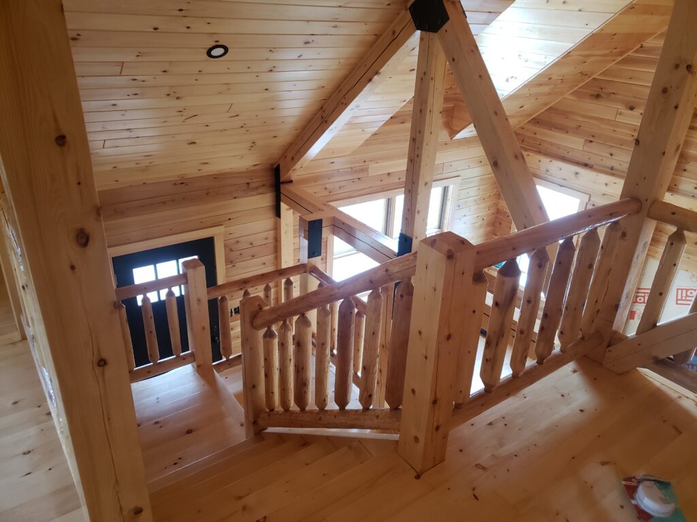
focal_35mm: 26
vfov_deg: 53.1
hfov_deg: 67.3
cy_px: 261
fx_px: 524
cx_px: 348
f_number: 1.5
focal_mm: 4.3
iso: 250
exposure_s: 1/30
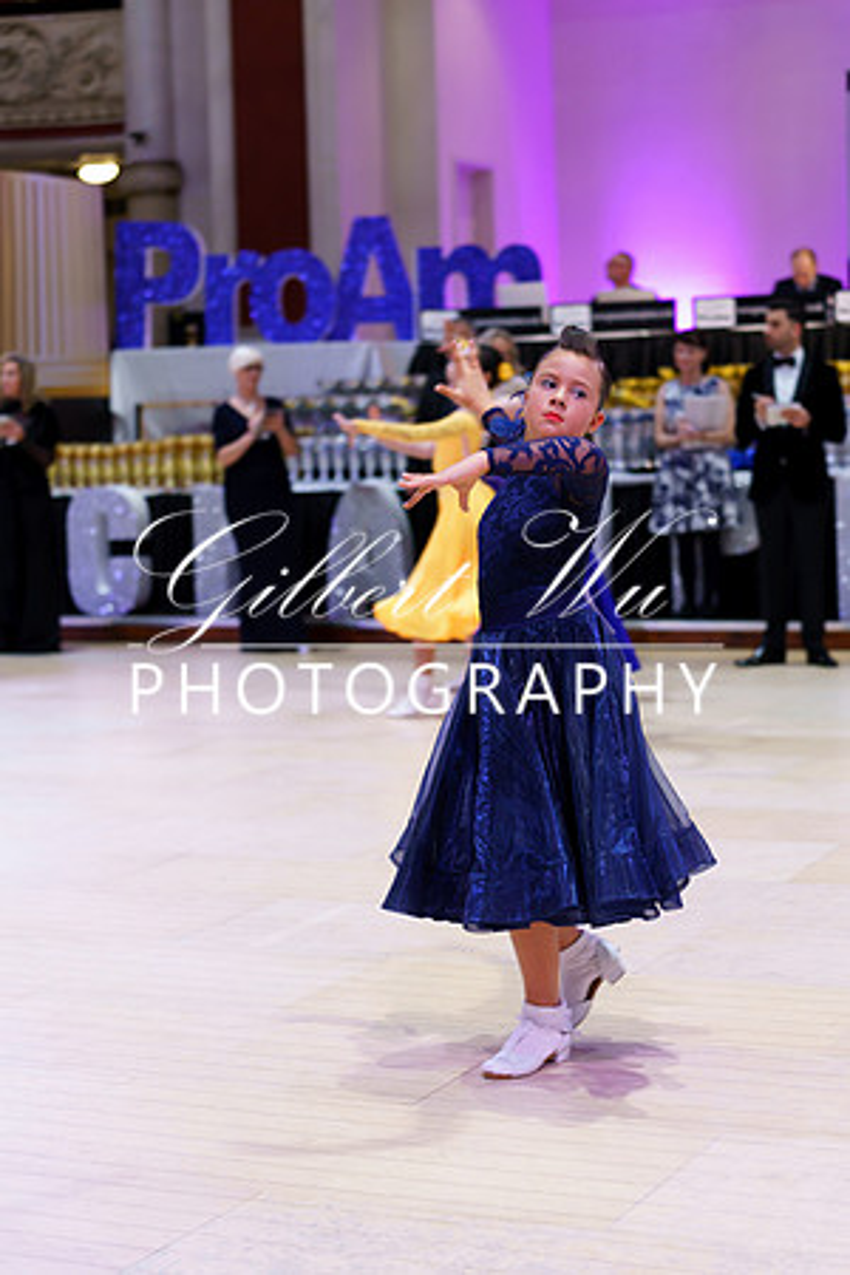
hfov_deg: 19.5
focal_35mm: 70
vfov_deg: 28.8
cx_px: 425
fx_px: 2479
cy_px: 638
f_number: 2.8
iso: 1250
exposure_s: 1/200
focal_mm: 70
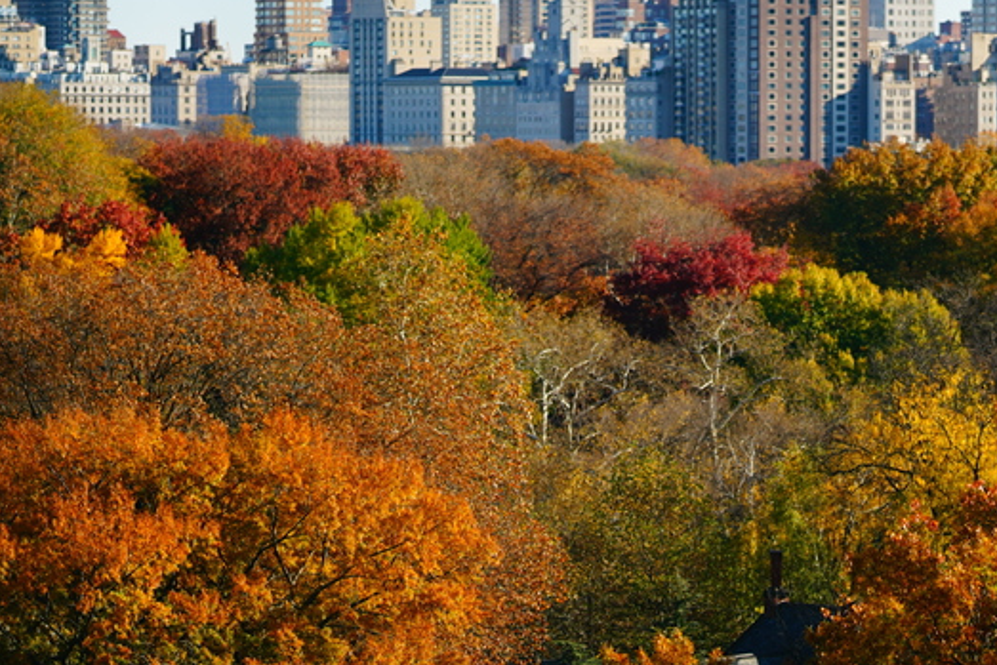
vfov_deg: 7.0
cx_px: 747
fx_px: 5402
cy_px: 474
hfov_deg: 10.5
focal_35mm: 195
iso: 100
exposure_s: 1/4000
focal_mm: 85
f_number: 1.4
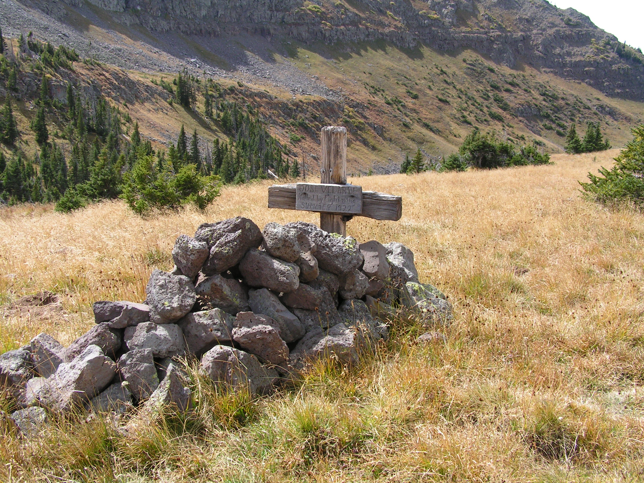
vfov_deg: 37.7
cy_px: 242
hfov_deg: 49.0
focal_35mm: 38
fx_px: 707
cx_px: 322
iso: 50
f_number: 5.6
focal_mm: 6.3
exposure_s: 1/160
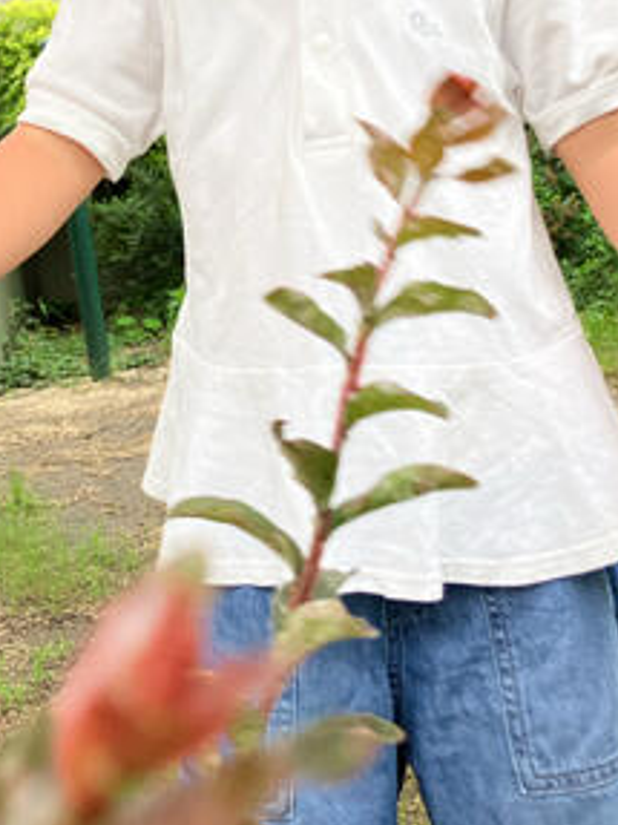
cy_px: 211
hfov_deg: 27.9
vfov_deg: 36.0
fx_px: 1239
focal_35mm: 52
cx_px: 213
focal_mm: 3.99
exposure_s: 1/123
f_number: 1.8
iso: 25
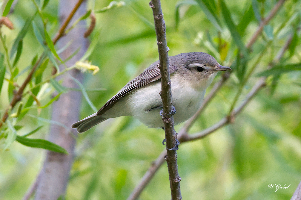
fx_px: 6268
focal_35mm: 750
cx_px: 150
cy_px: 100
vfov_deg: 1.8
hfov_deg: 2.8
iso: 4000
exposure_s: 1/2000
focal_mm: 500
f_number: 7.1
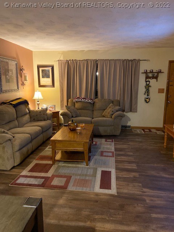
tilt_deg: -11.5
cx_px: 87
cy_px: 116
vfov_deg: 67.3
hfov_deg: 53.1
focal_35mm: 26
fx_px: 174
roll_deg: -1.6
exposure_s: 1/30
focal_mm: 4.25
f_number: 1.8
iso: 640
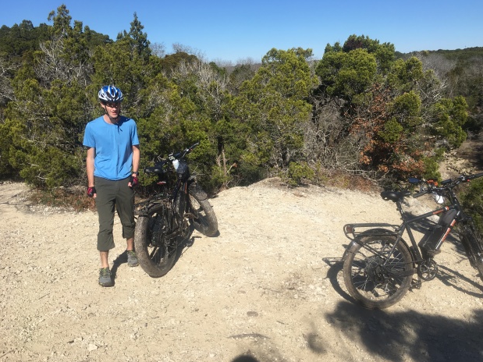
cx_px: 247
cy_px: 179
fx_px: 419
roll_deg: +3.9
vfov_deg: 46.8
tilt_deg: -13.5
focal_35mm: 30
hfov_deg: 60.0
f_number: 2.2
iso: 25
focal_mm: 4.15
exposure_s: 1/1832
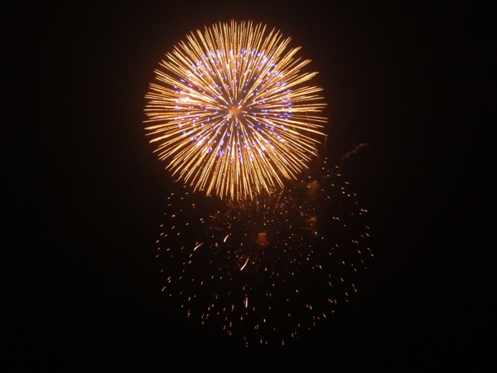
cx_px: 248
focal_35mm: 41
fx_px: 589
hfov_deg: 45.8
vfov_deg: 35.1
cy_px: 186
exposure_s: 1/15
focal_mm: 7.3
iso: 1600
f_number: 4.2
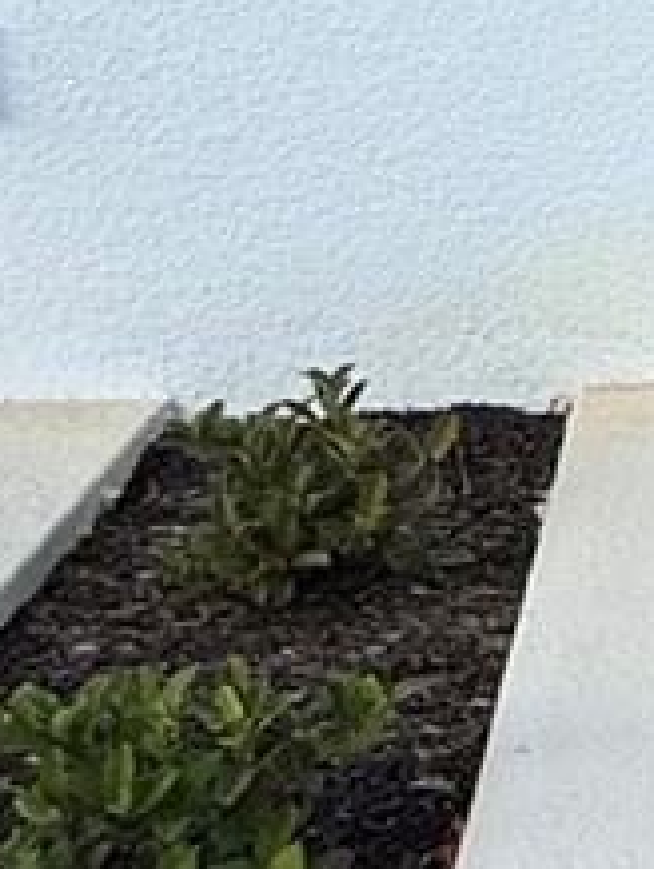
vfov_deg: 24.4
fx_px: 1936
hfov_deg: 14.5
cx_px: 1448
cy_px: 48
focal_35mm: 77
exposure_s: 1/985
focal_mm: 2.22
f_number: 2.2
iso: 50
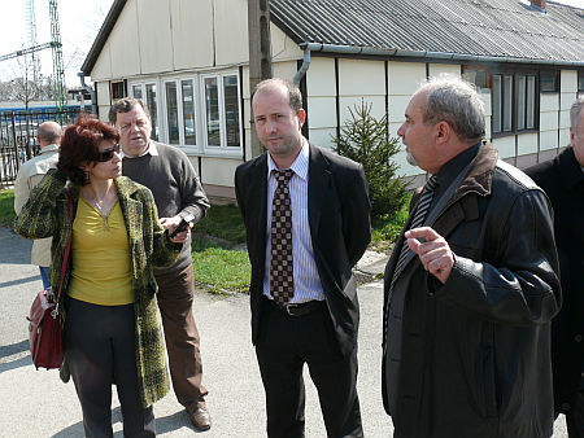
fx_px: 591
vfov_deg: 40.7
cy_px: 219
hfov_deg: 52.6
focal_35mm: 35
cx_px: 292
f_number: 5.6
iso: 100
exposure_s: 1/200
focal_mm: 7.4
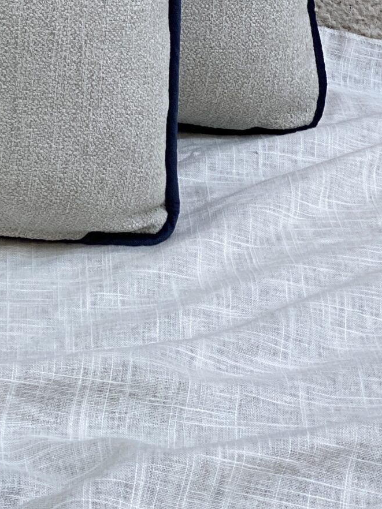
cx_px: -138
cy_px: -115
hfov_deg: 9.6
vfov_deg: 12.7
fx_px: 2223
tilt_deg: -19.7
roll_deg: -2.9
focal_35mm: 151
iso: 40
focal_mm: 6
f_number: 2
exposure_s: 1/122
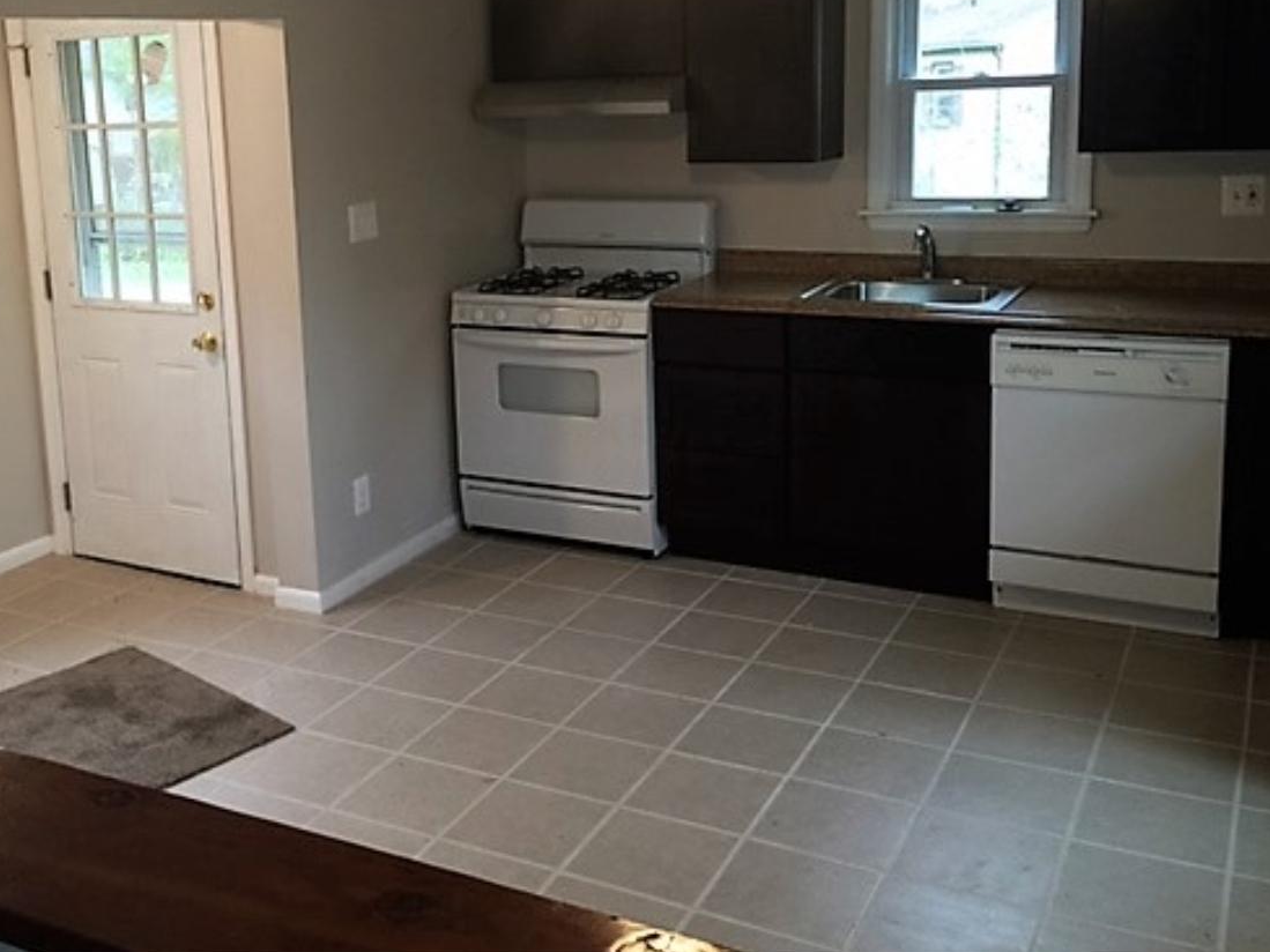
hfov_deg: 48.3
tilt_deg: -9.3
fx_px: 1394
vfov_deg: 37.4
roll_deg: +2.3
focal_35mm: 38
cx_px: 444
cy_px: 334
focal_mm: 4.15
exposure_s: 1/15
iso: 32
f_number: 2.2
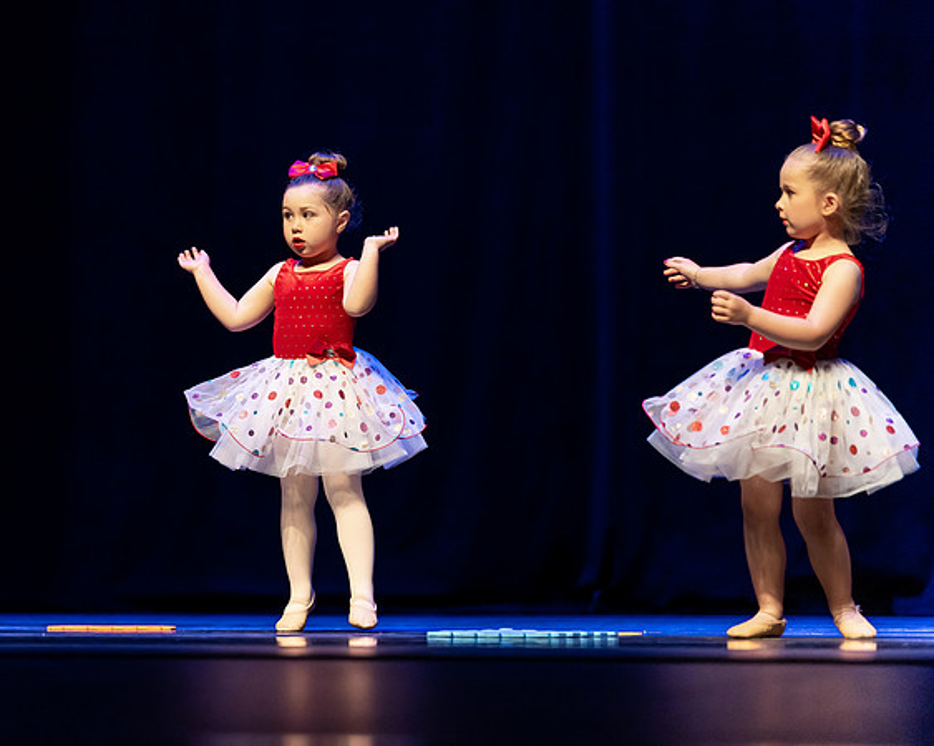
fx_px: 5478
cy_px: 330
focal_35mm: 198
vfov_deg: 7.8
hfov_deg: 9.7
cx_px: 280
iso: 3200
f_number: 2.8
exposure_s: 1/640
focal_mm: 150
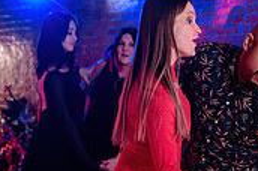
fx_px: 1066
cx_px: 224
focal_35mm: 149
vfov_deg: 9.1
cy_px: 179
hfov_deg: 13.7
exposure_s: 1/200
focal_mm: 39
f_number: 2.8
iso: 500
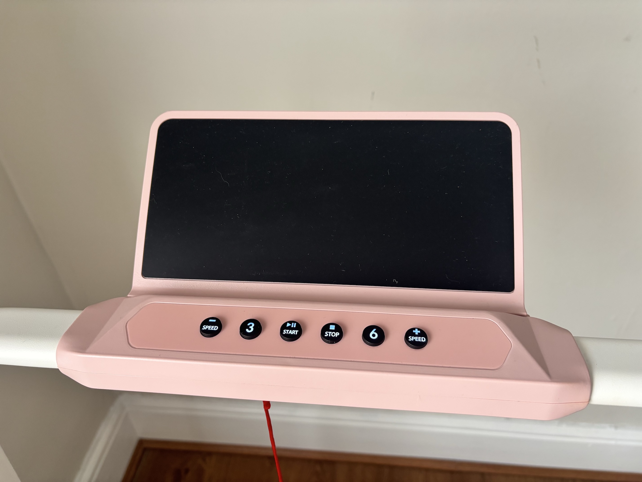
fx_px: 482
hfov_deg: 67.3
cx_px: 321
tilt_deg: -37.2
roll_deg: +3.2
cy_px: 241
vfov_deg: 53.1
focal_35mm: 26
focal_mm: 5.96
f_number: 1.6
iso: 125
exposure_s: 1/80
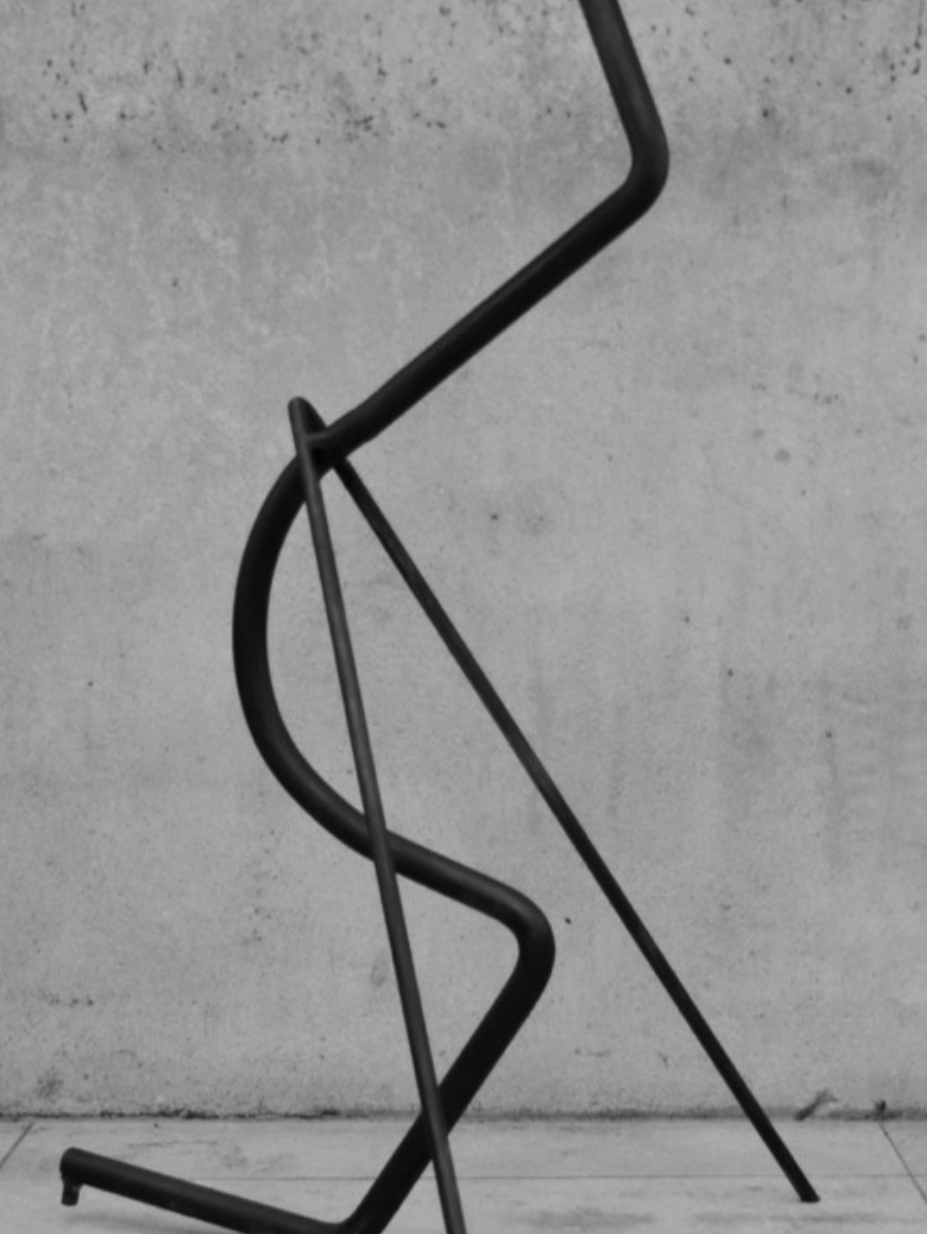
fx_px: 2605
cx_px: 443
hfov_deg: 20.2
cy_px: 805
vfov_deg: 26.5
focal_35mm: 73
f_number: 4
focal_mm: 8.9
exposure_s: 1/100
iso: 80
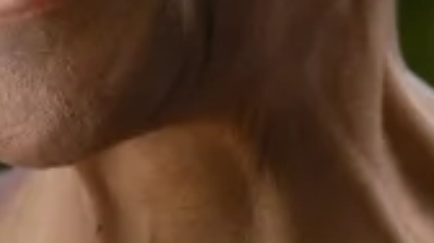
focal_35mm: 561
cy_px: -78
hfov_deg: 3.9
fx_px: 6448
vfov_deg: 2.2
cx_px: 96
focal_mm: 117
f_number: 4
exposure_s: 1/400
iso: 320
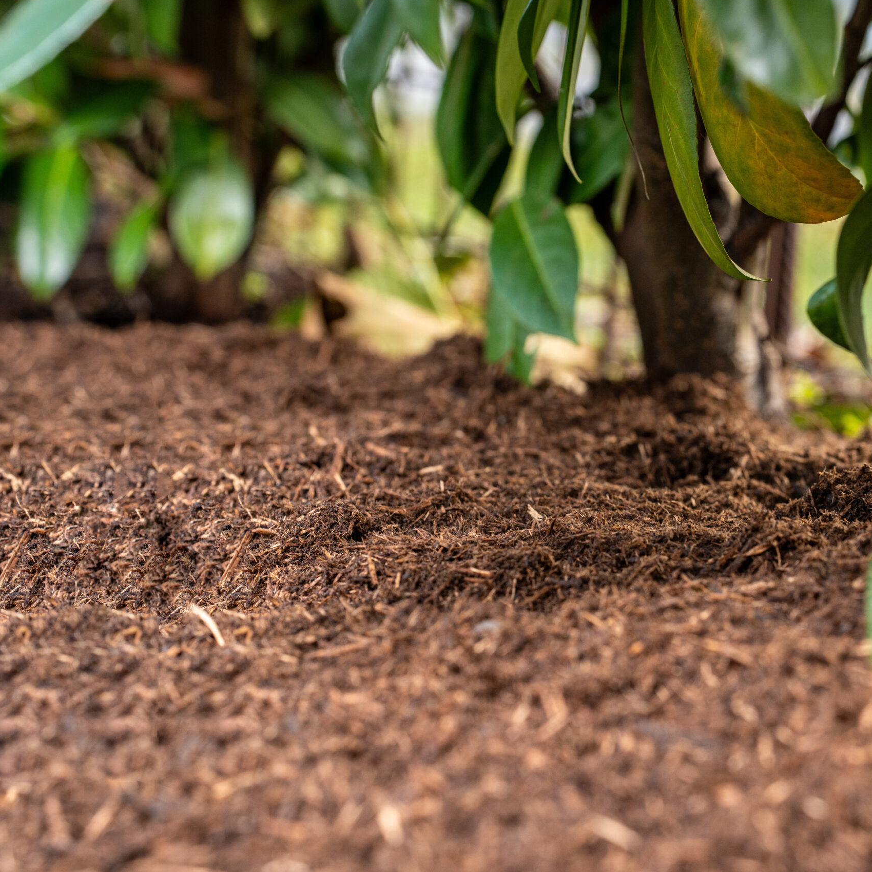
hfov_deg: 16.5
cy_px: 435
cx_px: 598
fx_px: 2992
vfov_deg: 16.6
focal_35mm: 105
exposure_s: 1/125
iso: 800
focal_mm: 82
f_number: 5.6
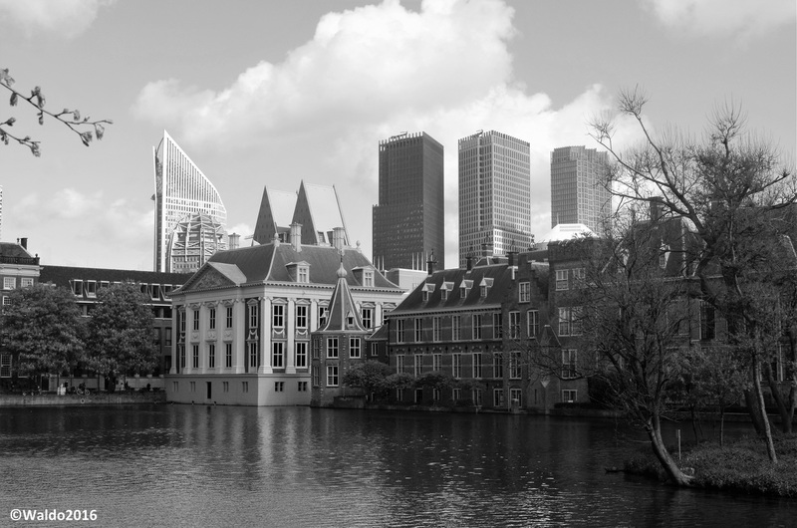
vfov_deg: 25.6
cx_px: 398
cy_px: 264
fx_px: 1160
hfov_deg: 37.9
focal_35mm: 52
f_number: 10
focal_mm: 35
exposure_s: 1/400
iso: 200
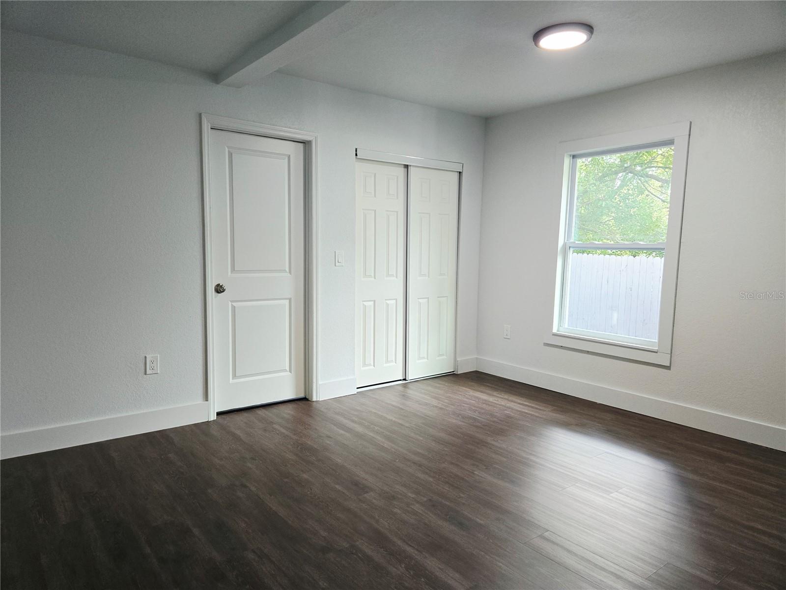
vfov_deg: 58.9
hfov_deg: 73.9
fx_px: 522
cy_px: 295
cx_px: 393
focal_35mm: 23
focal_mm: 5.4
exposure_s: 1/120
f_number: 1.8
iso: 250
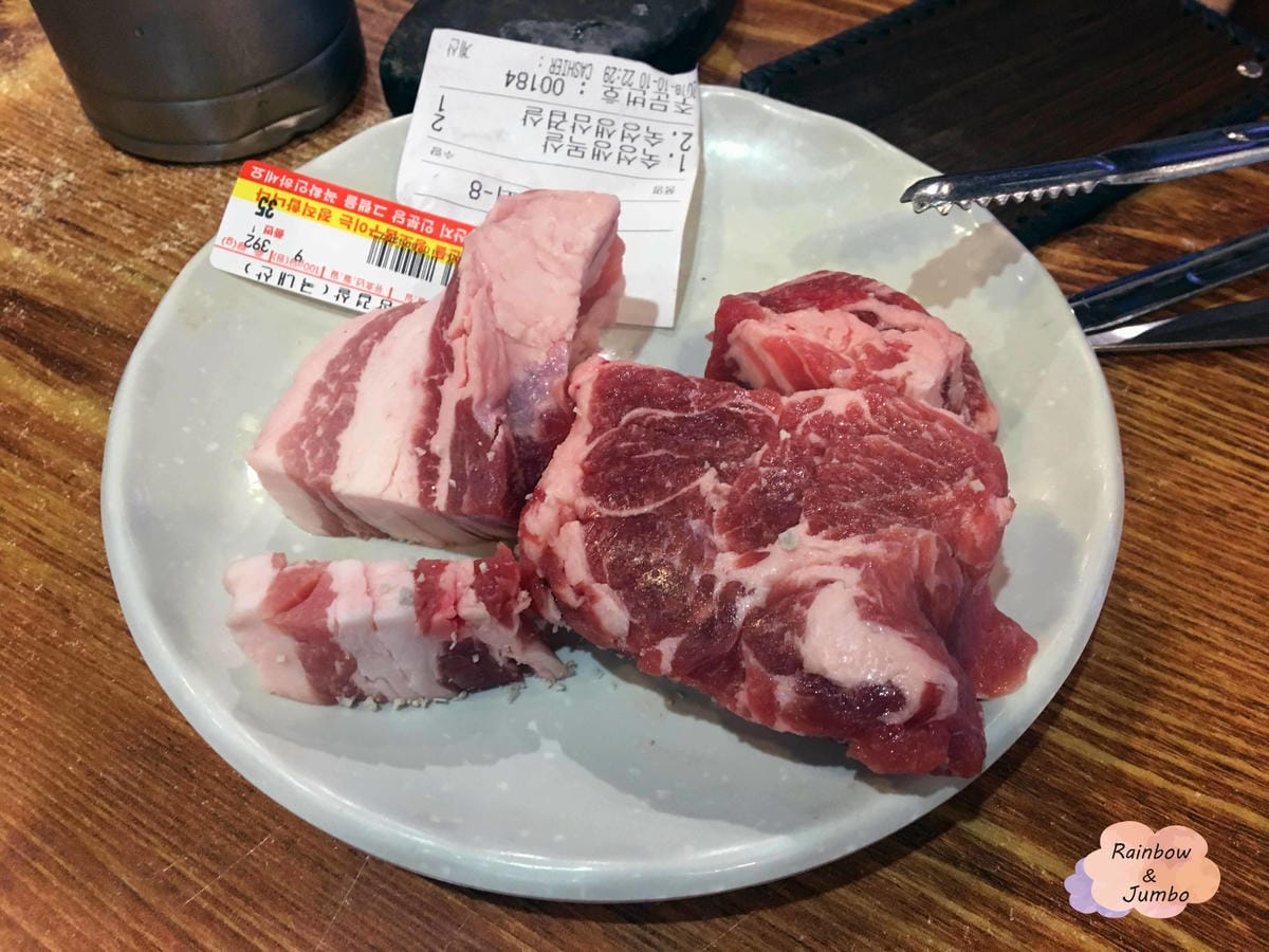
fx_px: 1063
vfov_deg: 48.2
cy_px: 476
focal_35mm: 29
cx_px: 634
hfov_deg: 61.7
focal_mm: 4.15
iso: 125
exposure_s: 1/30
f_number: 2.2
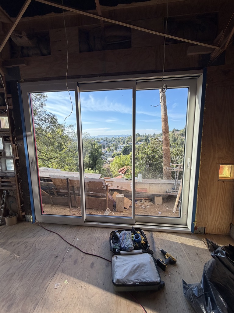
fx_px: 126
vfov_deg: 102.1
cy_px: 156
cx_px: 117
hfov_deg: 85.7
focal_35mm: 14
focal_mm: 2.22
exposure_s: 1/282
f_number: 2.2
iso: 50
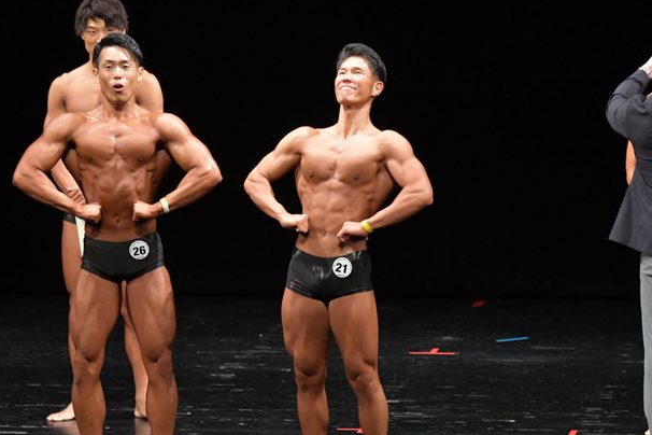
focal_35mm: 307
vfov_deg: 4.5
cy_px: 275
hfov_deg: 6.7
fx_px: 5560
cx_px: 243
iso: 4000
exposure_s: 1/400
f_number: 5.6
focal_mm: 160
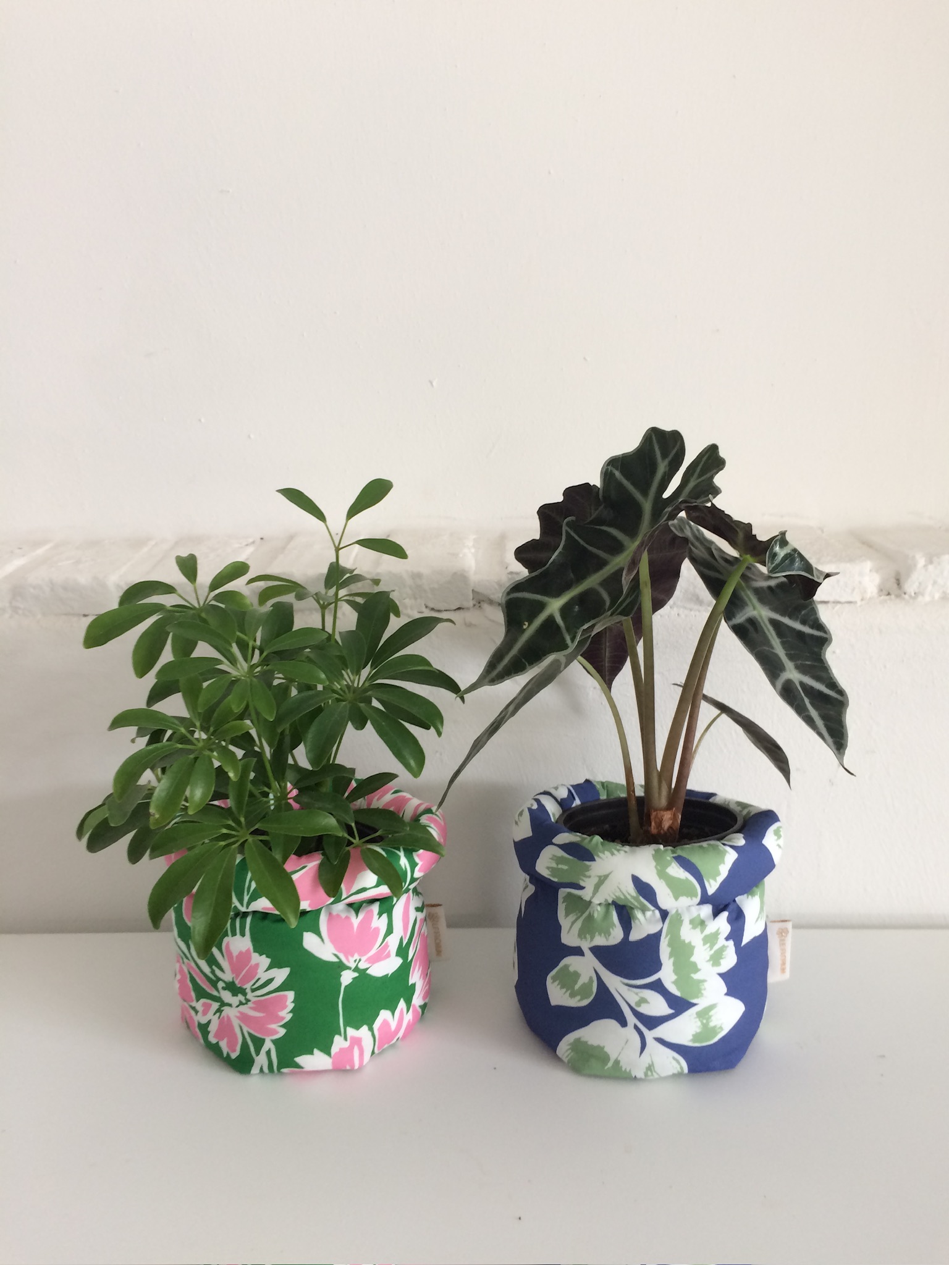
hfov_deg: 48.2
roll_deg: +2.7
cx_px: 474
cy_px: 632
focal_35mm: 29
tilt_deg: -14.1
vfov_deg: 61.7
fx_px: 1060
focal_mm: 4.15
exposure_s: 1/30
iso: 50
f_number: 2.2
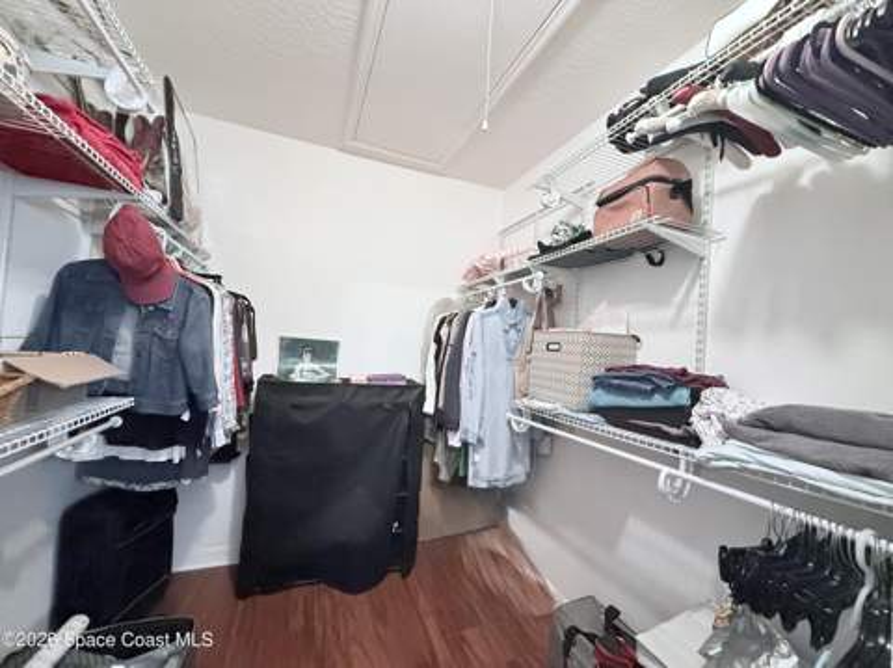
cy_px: 334
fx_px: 361
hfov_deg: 102.1
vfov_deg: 85.6
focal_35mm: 14
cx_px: 446
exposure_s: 1/60
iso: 1000
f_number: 2.2
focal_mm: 2.22
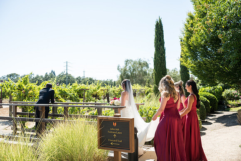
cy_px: 80
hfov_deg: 54.4
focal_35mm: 35
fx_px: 234
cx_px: 120
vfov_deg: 37.9
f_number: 4
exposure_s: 1/500
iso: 125
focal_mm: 35
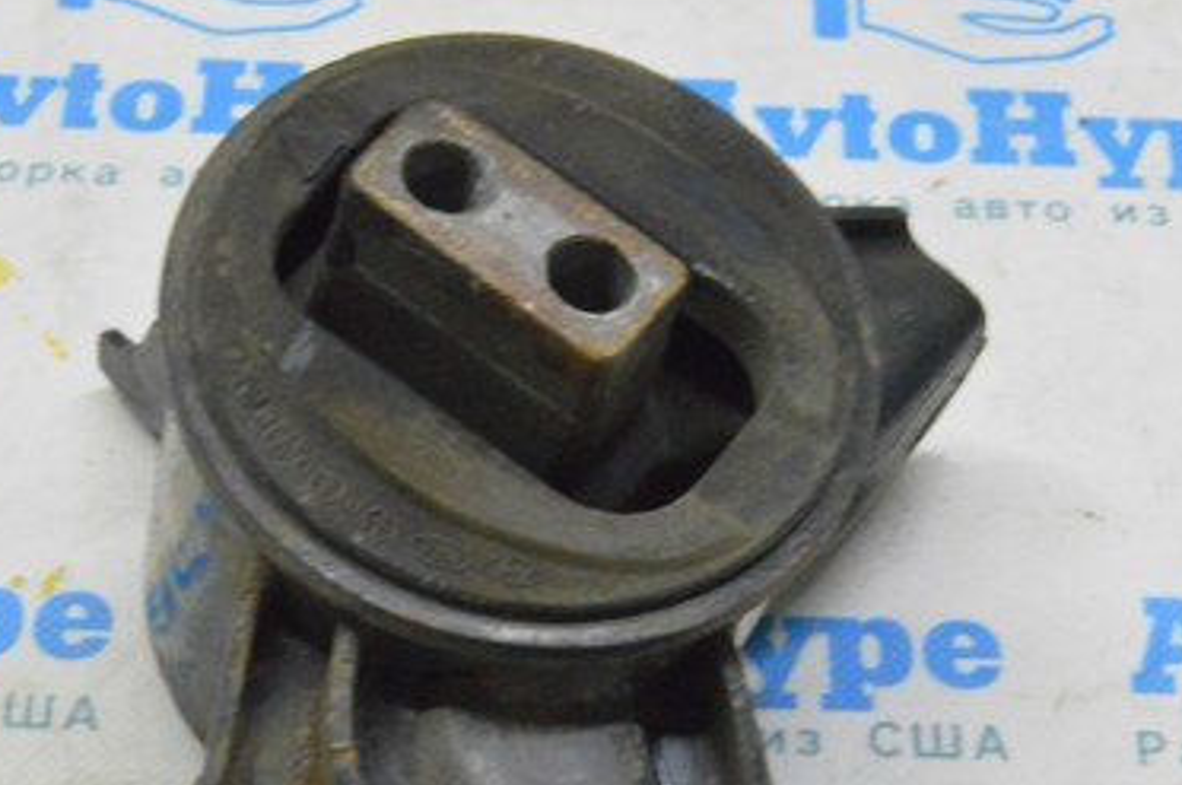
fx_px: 3213
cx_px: 562
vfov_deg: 13.9
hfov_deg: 20.8
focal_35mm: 98
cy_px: 574
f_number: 20
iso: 6400
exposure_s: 1/20
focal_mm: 38
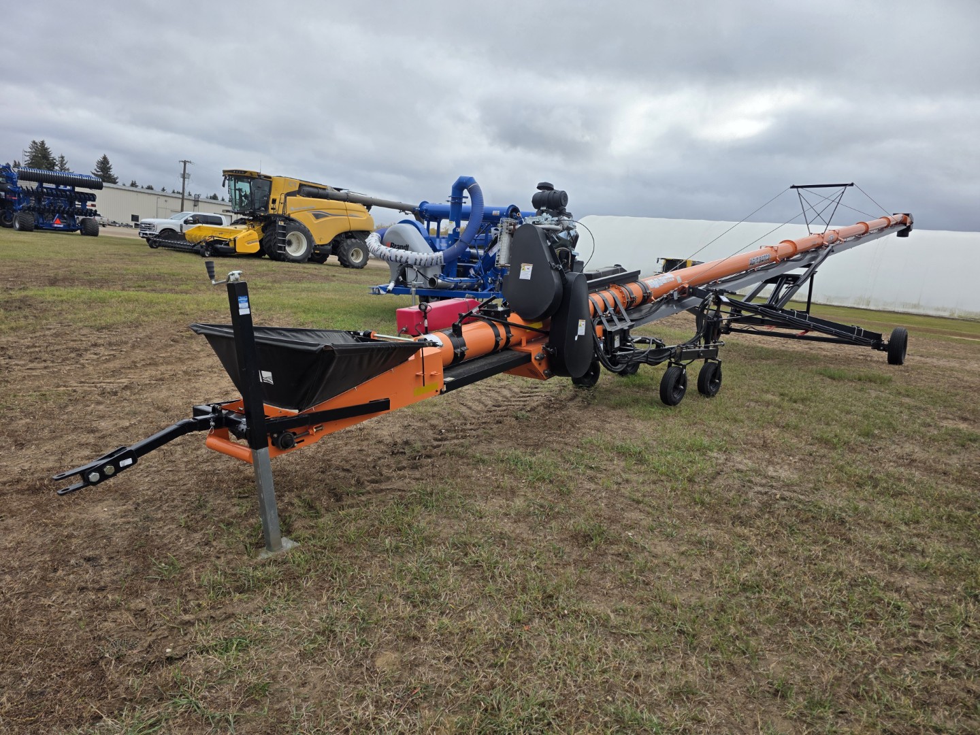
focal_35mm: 23
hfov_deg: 73.9
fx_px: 651
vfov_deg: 58.9
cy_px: 368
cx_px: 490
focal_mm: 6.3
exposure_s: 1/4057
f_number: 1.7
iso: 80
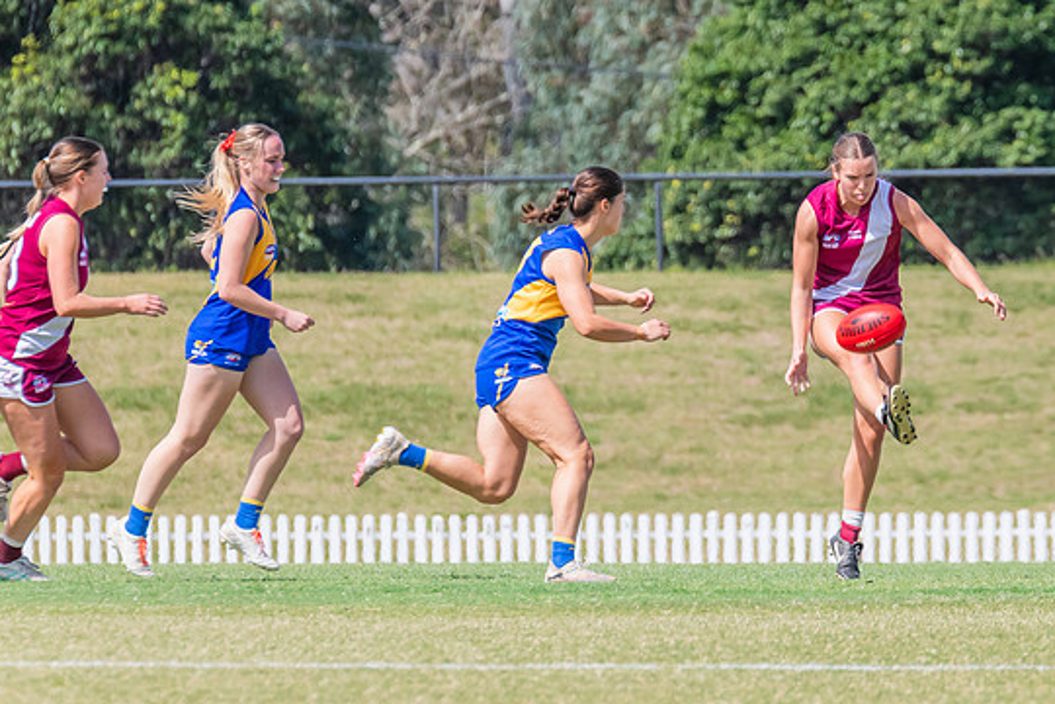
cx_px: 846
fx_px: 20952
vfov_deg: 1.9
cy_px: 240
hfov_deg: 2.9
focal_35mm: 715
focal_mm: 420
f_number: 11
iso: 800
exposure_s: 1/1250
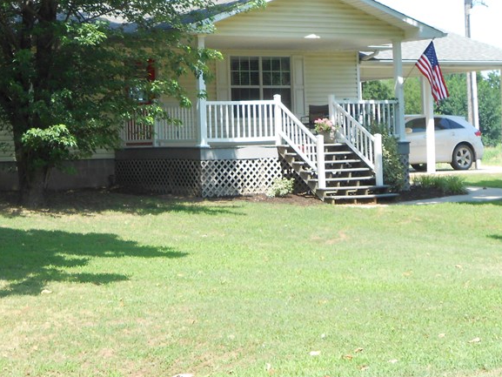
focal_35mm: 87
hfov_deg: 22.1
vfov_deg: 16.8
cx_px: 68
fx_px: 1262
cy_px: 56
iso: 125
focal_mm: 8.8
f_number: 4.8
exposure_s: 1/250
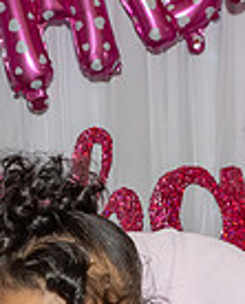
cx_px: 39
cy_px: 232
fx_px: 1048
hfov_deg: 13.3
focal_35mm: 116
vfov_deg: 16.4
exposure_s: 1/250
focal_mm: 17
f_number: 8
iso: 640
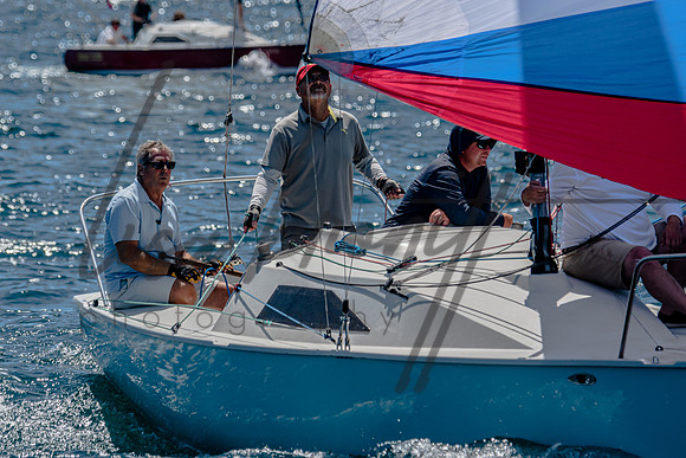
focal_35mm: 390
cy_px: 229
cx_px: 343
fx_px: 7433
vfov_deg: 3.5
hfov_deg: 5.3
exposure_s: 1/2000
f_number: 5.6
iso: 200
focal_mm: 260
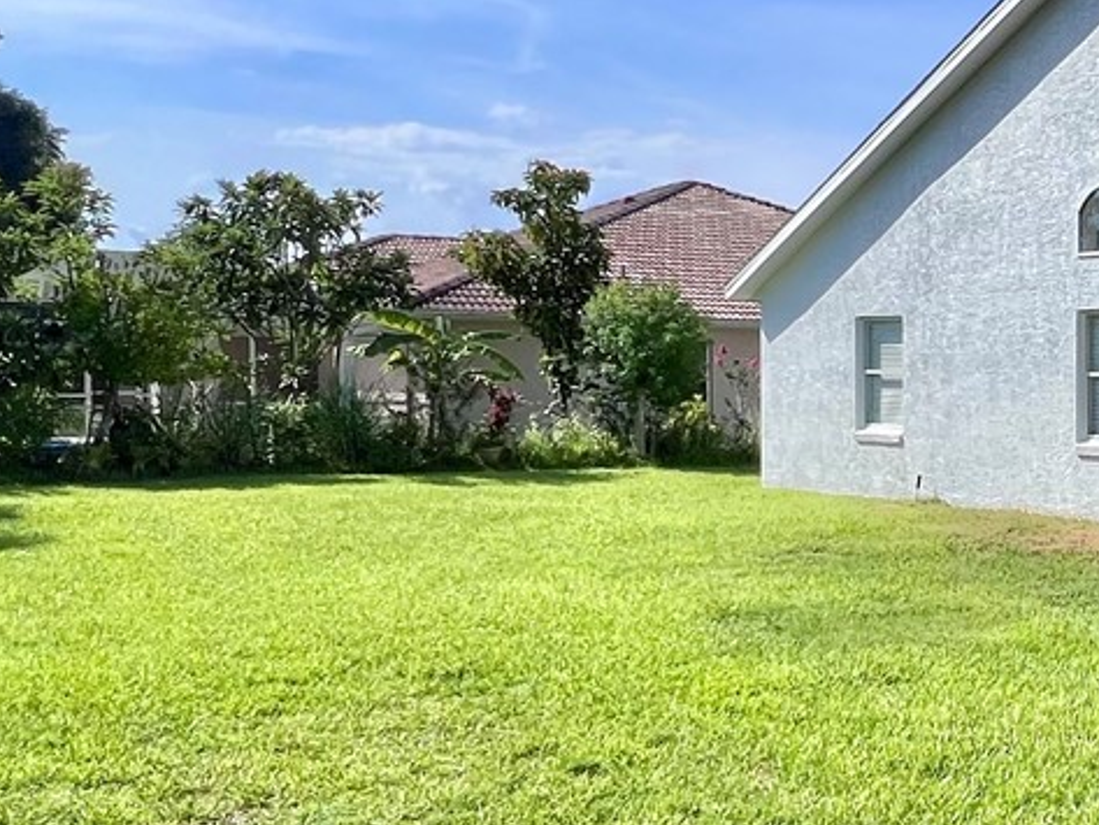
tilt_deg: -3.1
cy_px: 460
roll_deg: +0.0
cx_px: 1227
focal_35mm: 44
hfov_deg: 36.1
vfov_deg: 32.9
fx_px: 1397
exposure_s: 1/2538
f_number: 1.8
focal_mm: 1.57
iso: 32
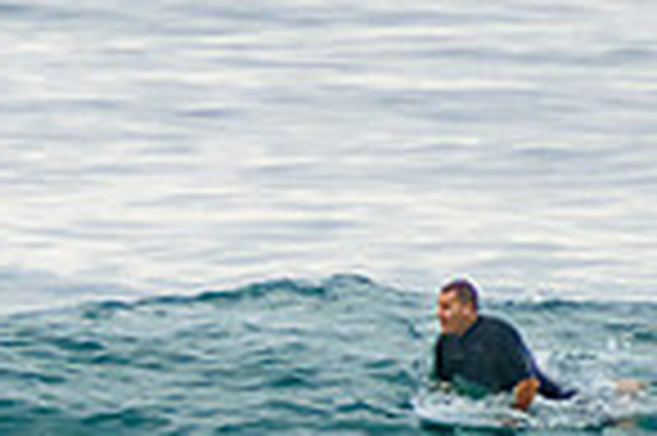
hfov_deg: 0.9
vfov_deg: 0.6
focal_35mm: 2182
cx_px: -600
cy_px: 431
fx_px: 39776
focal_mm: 400
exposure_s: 1/1250
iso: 500
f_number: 5.6
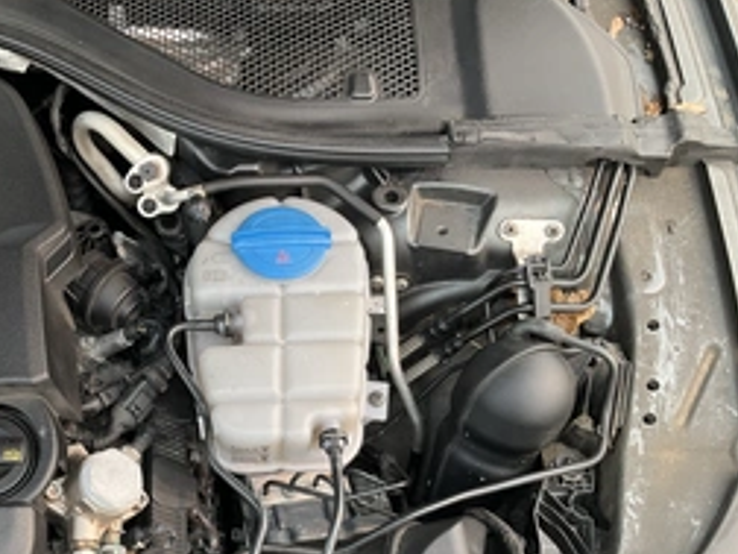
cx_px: 173
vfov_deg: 31.1
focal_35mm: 46
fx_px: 981
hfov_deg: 39.9
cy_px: 396
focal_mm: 3
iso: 20
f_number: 1.8
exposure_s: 1/122
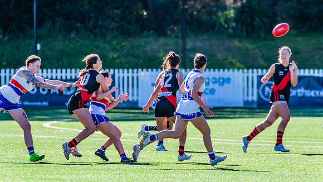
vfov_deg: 2.1
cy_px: 82
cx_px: 161
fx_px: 5039
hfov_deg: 3.7
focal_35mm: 589
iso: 800
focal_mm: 550
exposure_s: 1/1250
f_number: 7.1
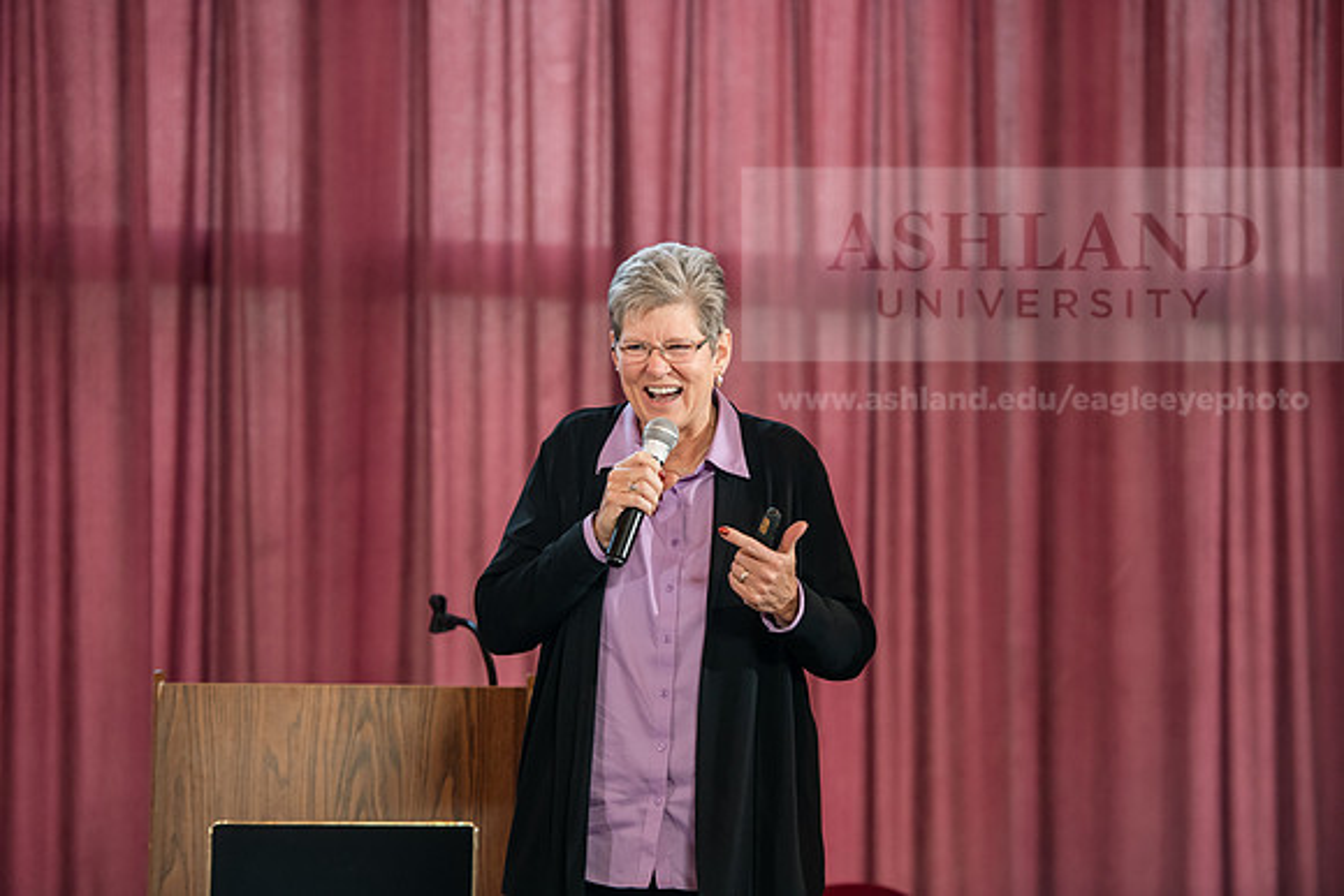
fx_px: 5228
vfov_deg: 9.8
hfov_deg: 14.7
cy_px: 448
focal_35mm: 140
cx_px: 672
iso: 1600
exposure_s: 1/200
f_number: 3.2
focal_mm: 140
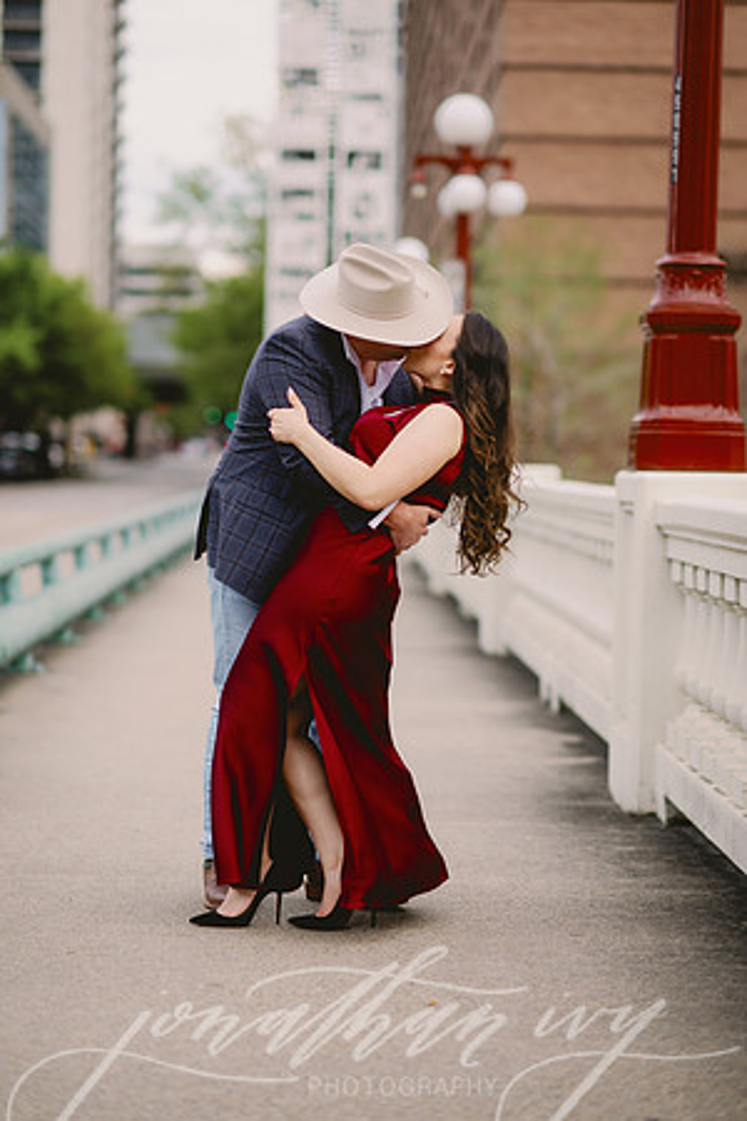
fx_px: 2645
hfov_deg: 16.1
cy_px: 560
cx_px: 374
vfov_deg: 23.9
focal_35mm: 85
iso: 200
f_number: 2
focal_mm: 85
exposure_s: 1/3200
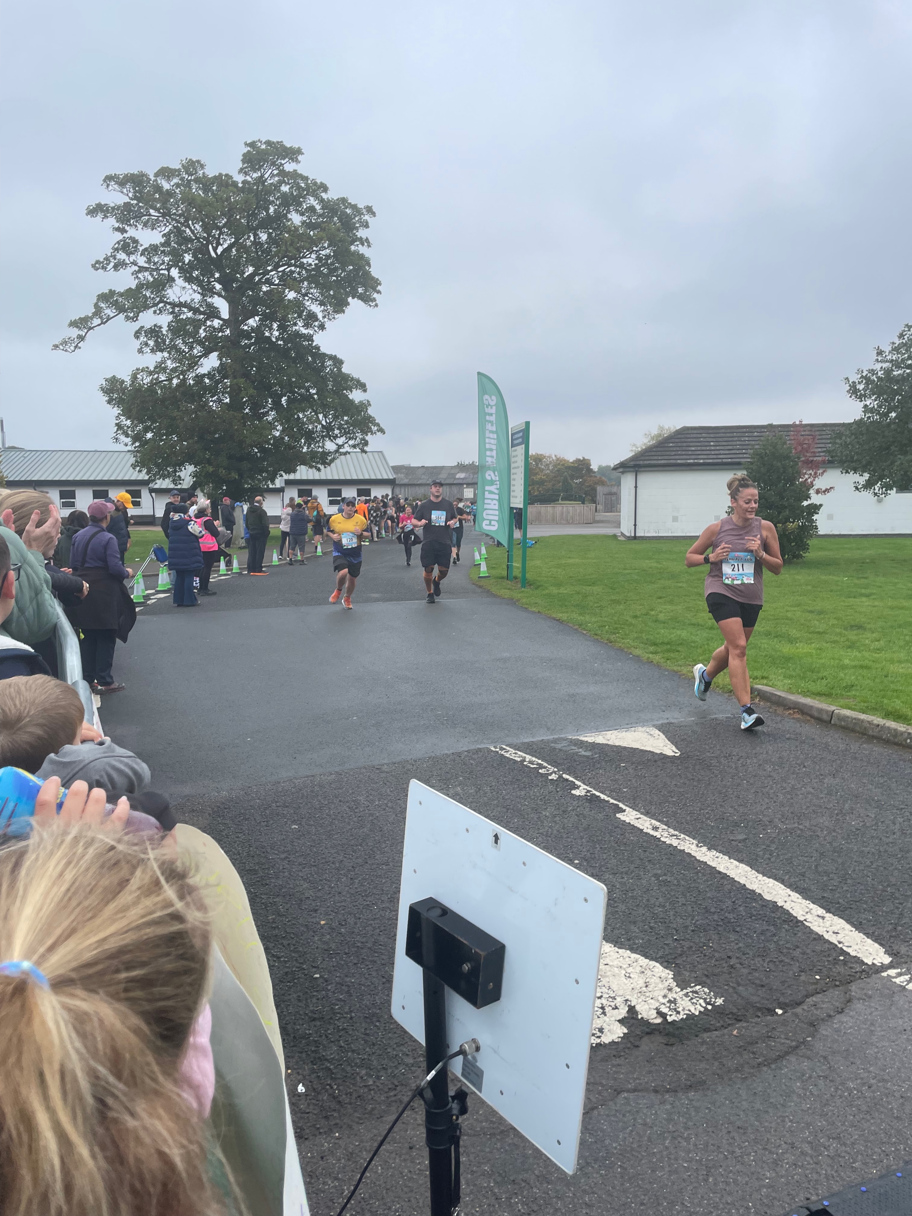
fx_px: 913
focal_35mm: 26
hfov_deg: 53.1
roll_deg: +1.5
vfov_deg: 67.3
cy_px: 608
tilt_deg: -4.9
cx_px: 456
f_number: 1.6
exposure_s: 1/465
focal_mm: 4.2
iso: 32
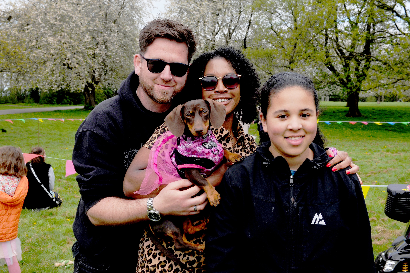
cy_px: 136
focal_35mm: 48
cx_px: 205
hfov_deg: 41.1
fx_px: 546
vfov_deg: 28.0
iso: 250
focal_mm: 48
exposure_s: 1/250
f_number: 11
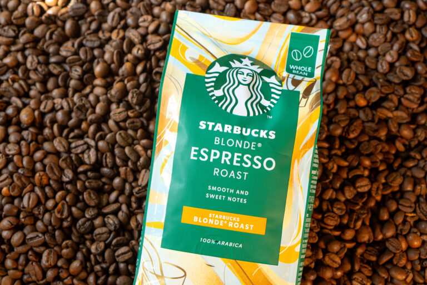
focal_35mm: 52
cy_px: 142
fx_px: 623
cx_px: 214
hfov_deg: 37.9
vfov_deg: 25.8
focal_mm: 35
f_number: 5.6
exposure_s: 1/100
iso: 400
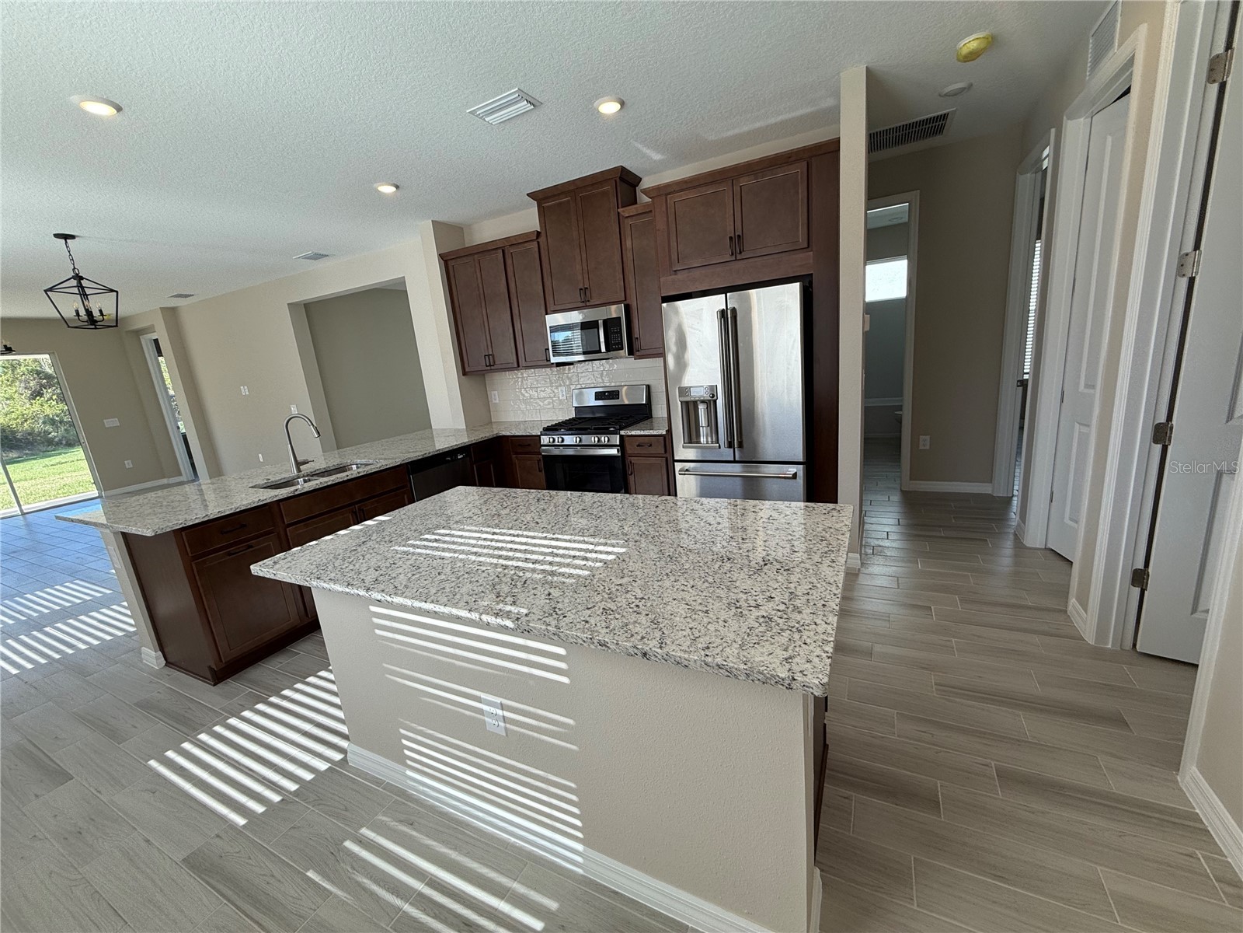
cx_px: 622
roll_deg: +5.9
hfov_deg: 102.1
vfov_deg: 85.7
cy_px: 466
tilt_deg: -13.3
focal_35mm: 14
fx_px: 503
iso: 50
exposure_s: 1/190
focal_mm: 2.22
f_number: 2.2
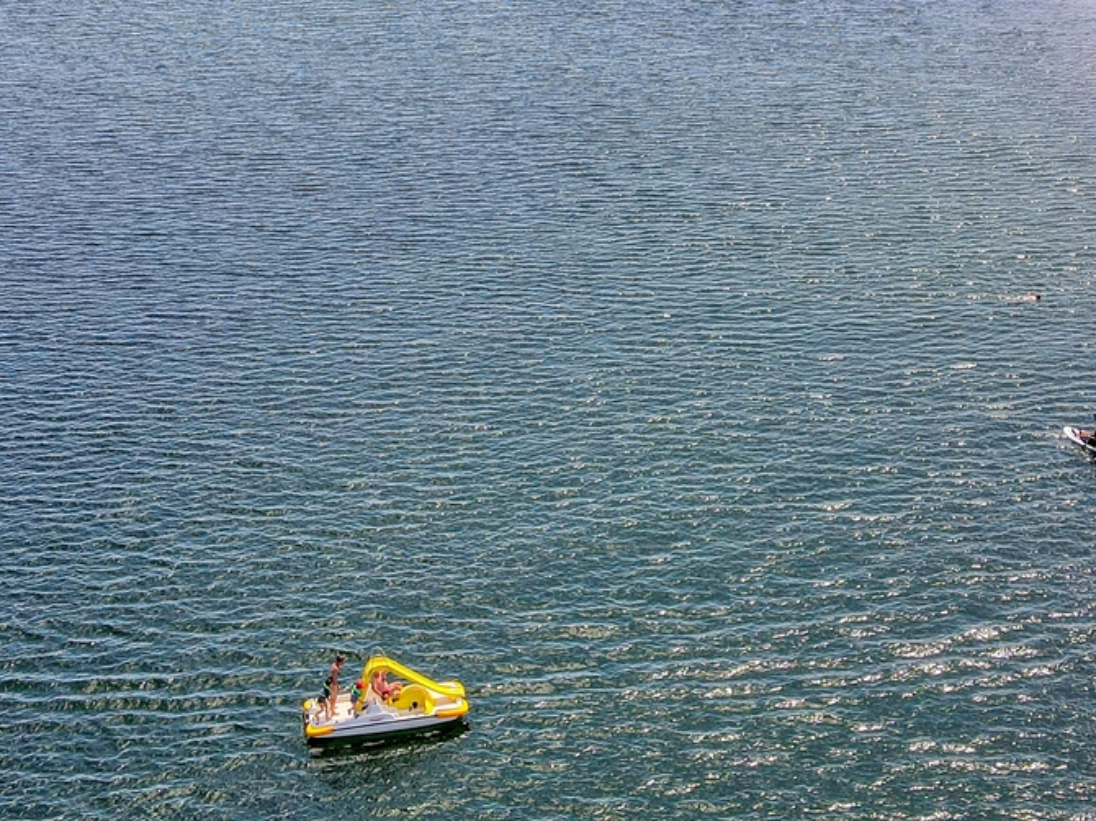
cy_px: 257
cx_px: 317
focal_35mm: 43
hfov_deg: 42.9
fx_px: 1361
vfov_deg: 33.2
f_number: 2.8
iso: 100
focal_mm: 4.5
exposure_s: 1/40
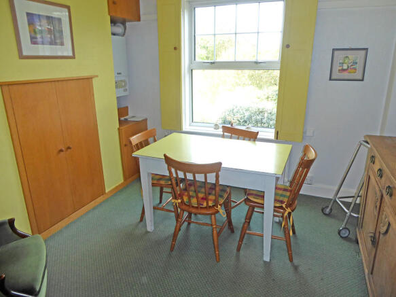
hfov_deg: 71.6
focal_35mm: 24
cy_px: 148
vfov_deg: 56.8
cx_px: 198
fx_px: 274
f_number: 3.3
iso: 125
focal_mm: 4.3
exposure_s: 1/60
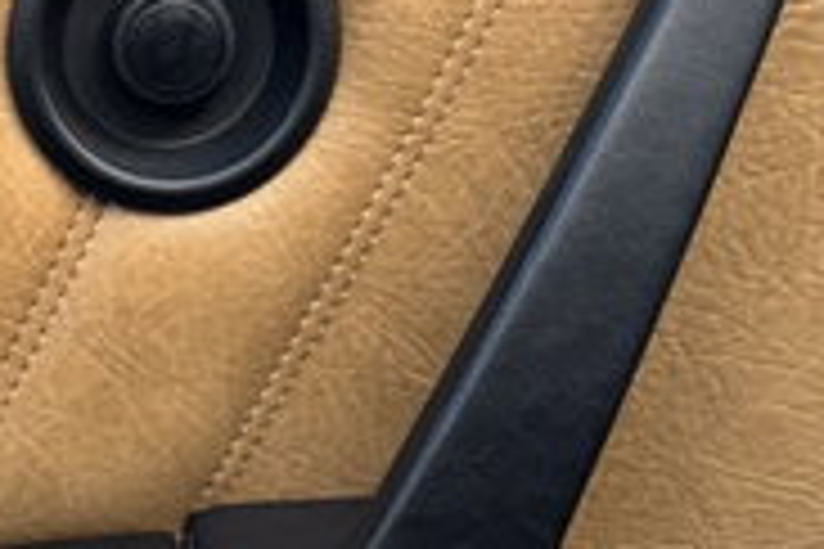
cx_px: 32
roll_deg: -0.1
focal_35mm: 105
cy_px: 333
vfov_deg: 13.0
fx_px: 2403
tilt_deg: -9.4
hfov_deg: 19.0
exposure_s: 1/121
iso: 125
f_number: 1.78
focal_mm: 6.76
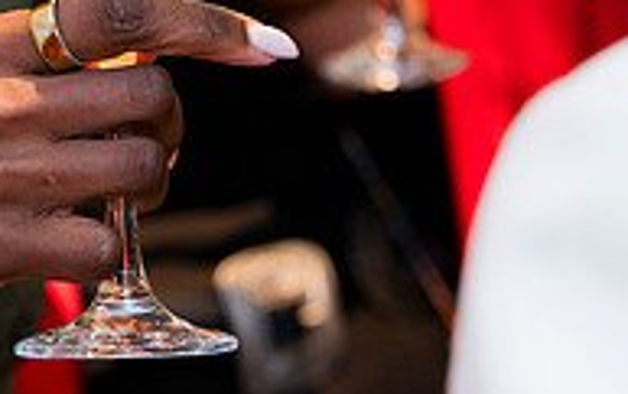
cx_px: 72
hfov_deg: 9.1
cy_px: 2
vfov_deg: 5.7
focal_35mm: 230
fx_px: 3940
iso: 1250
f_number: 4
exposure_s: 1/100
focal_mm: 75
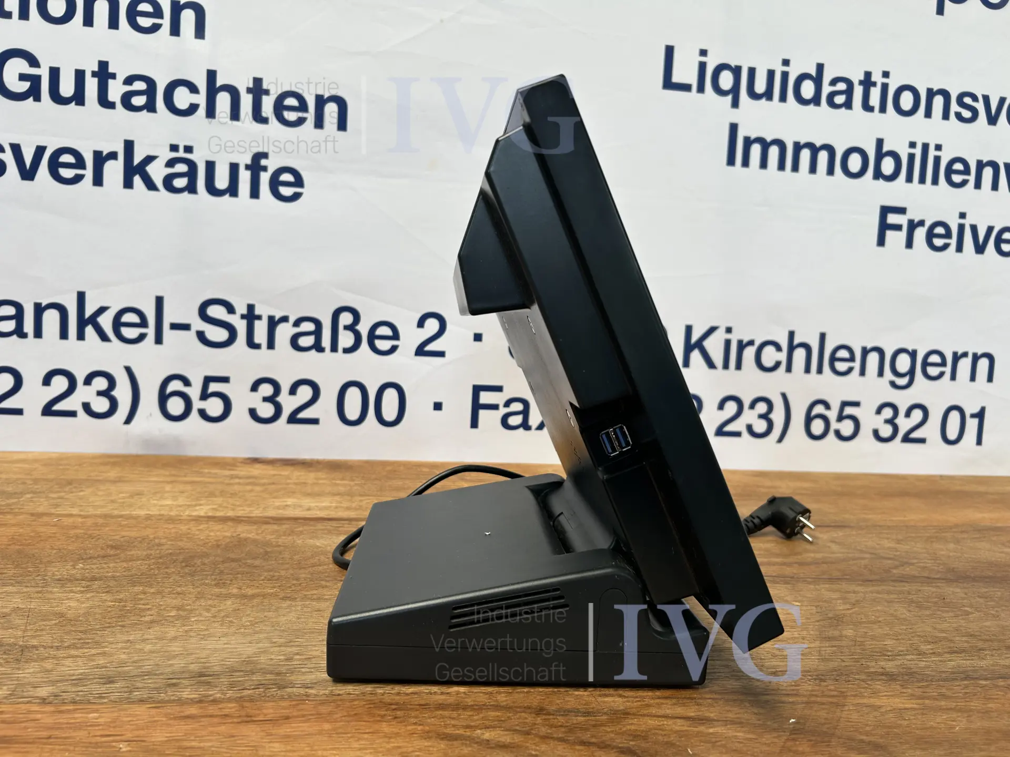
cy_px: 378
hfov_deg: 67.3
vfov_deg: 53.1
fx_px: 759
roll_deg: -2.4
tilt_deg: -4.4
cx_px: 505
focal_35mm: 26
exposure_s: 1/130
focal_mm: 5.7
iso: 32
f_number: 1.5
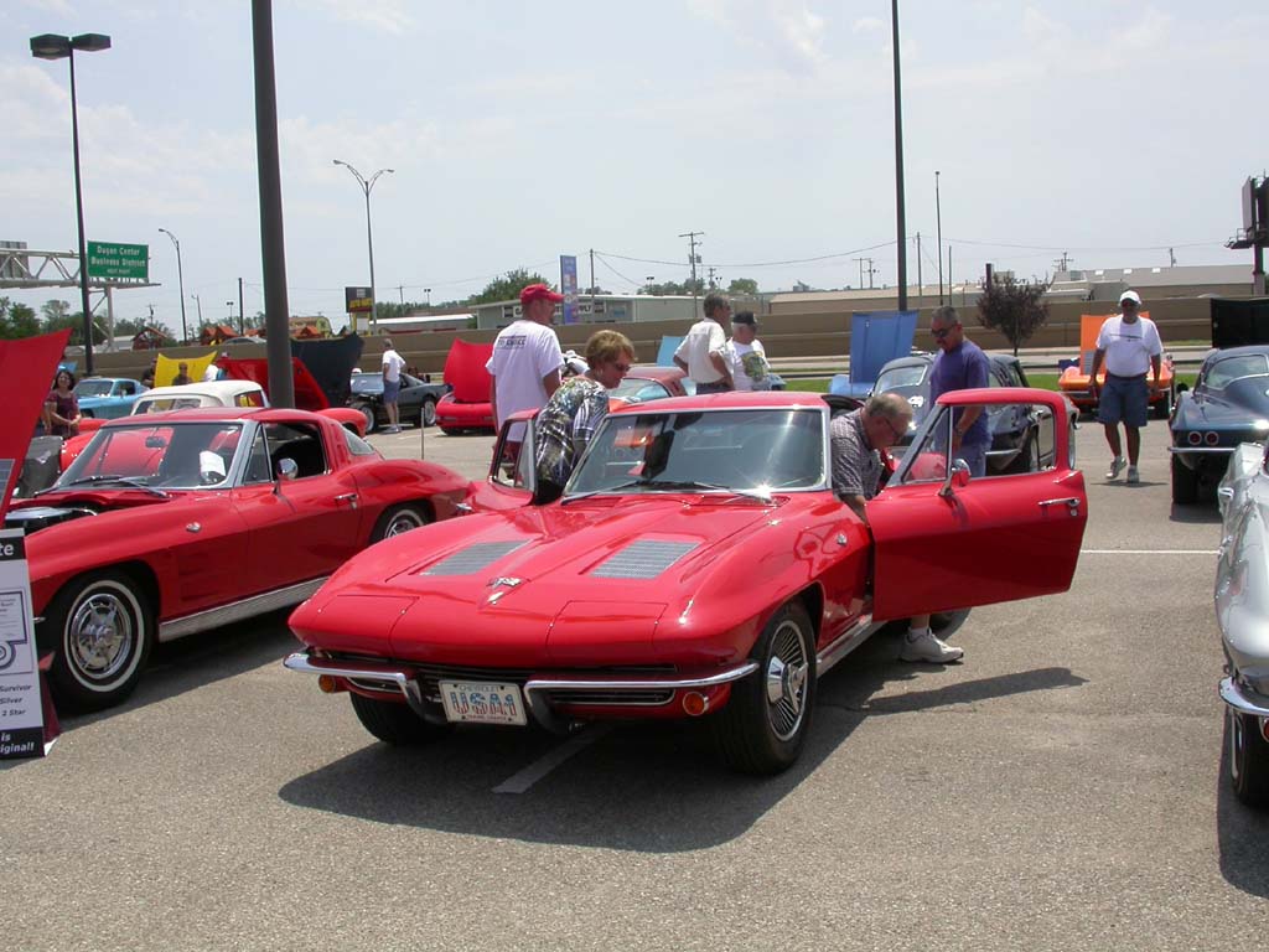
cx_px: 634
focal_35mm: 38
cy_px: 476
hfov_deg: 49.0
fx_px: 1393
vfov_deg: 37.7
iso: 100
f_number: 7.5
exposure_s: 1/410
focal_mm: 7.85
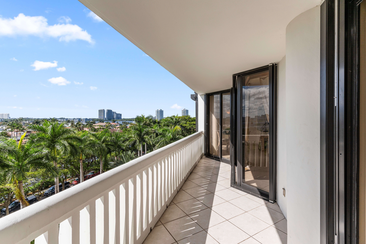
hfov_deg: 93.3
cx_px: 183
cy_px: 122
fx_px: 173
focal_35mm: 17
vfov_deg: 70.4
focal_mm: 17
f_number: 8
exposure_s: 1/640
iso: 200
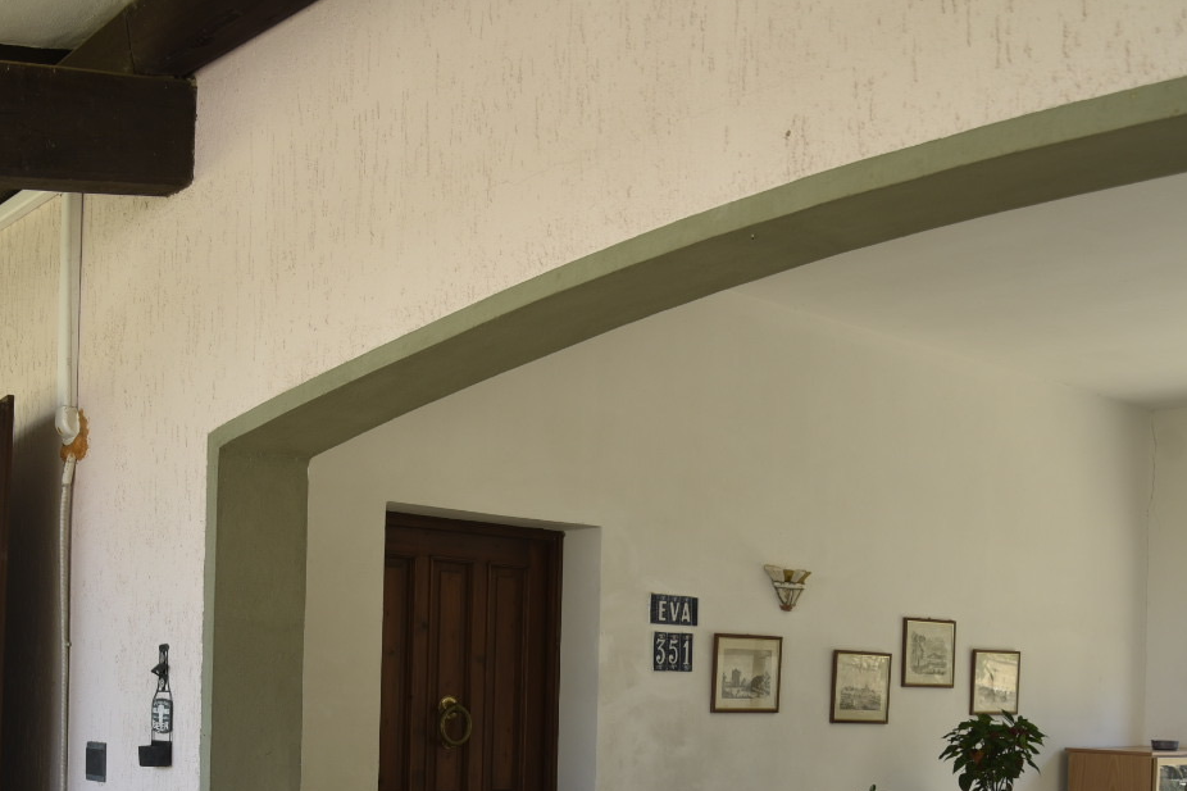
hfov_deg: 45.4
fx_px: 1384
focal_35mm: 42
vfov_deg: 30.8
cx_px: 351
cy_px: 678
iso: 100
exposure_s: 1/100
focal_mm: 24
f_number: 5
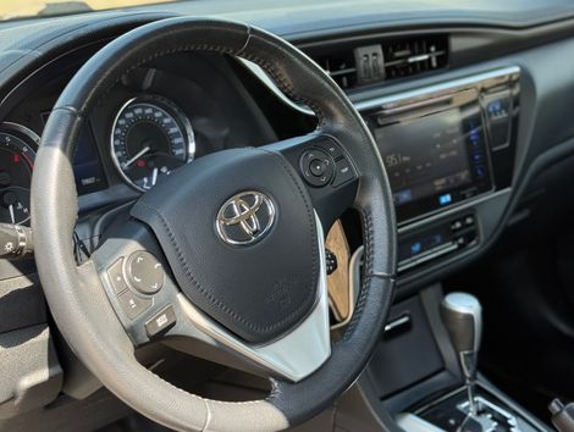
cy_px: 216
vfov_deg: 30.3
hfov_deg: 39.6
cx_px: 287
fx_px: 797
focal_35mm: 48
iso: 125
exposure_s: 1/242
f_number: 1.78
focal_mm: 6.76
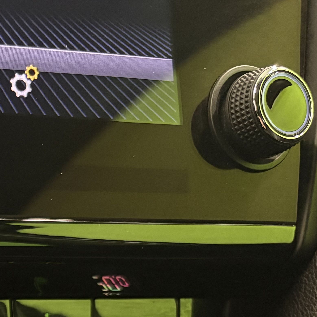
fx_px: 870
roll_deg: -4.5
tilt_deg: -22.3
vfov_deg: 18.9
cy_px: 433
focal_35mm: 84
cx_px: -251
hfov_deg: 17.0
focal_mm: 5.96
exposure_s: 1/50
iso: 400
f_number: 1.6
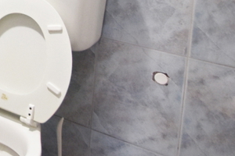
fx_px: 392
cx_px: -151
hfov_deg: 23.5
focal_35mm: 60
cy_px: -73
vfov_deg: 19.8
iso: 720
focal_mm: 10
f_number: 4.5
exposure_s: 1/15
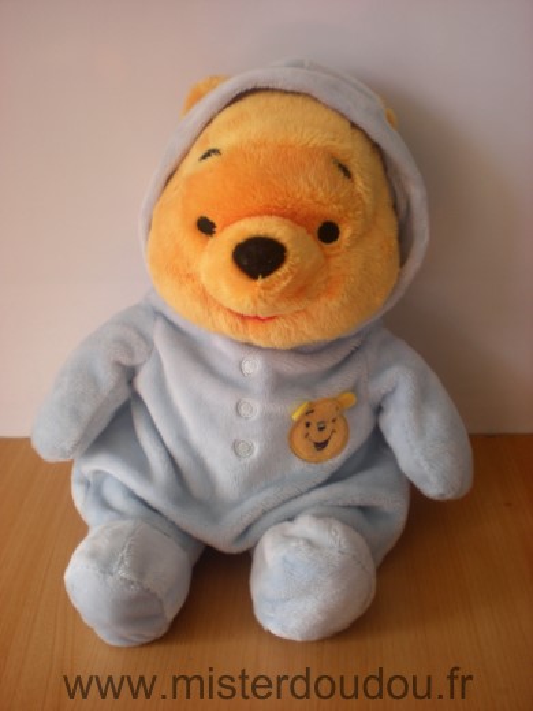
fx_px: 780
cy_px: 356
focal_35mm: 38
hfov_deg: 37.7
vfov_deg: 49.0
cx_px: 266
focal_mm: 6.3
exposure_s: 1/55
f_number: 3.1
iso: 65
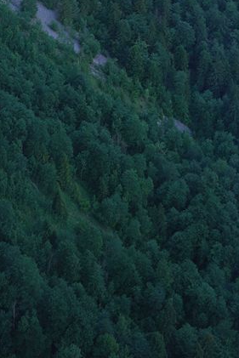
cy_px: -288
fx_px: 1134
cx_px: 321
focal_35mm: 114
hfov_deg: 11.7
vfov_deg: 15.4
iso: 100
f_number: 4
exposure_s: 1/100
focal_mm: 24
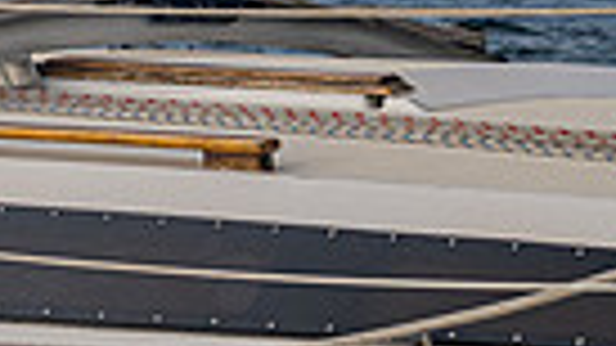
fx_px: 4507
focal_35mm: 276
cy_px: -465
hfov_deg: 7.6
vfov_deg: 4.3
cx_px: -405
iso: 400
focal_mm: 48
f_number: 6.3
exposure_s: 1/1000
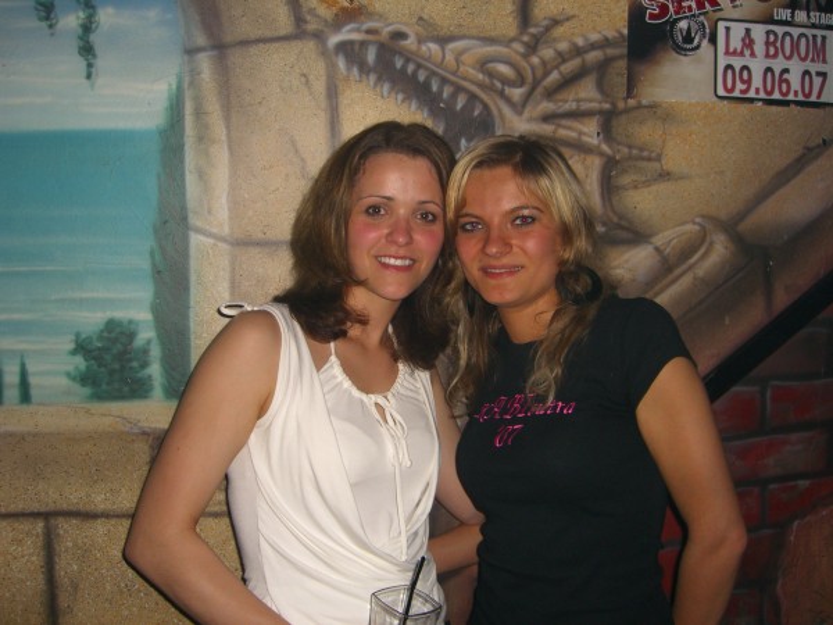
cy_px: 312
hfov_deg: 49.0
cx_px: 416
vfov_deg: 37.7
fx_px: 914
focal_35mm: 38
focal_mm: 7.9
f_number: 2.8
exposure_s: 1/60
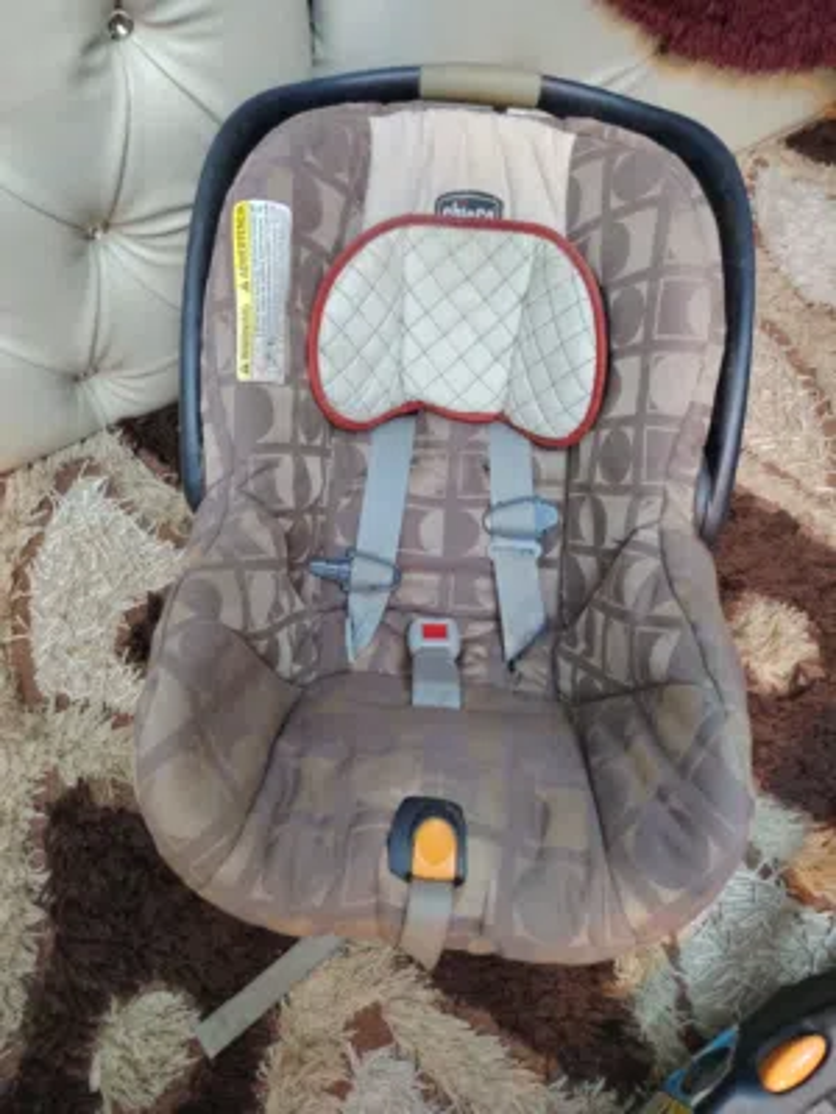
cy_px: 557
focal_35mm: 24
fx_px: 773
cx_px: 418
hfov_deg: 56.8
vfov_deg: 71.6
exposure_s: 1/100
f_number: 1.75
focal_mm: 5.25
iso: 3056
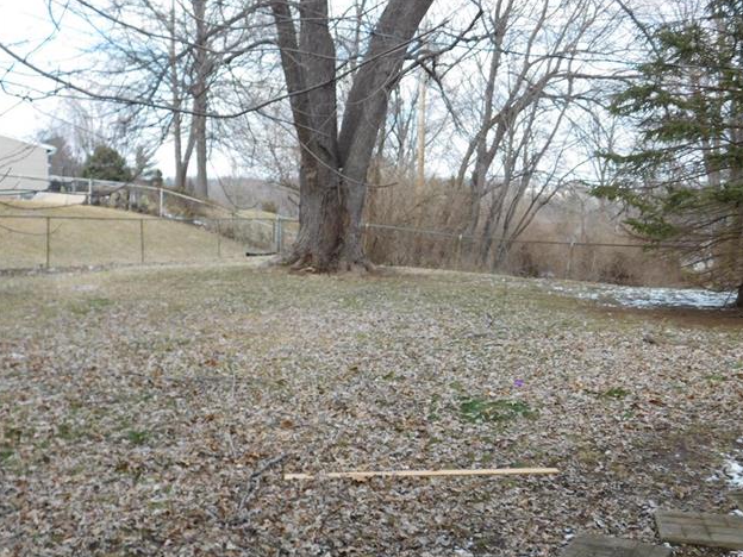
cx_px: 376
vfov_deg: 35.1
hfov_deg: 45.8
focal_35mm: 41
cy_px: 281
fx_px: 880
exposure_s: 1/200
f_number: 3.6
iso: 125
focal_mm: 7.1
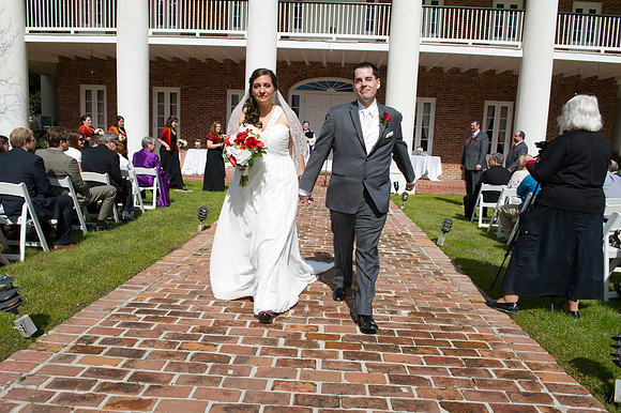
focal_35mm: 27
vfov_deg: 47.9
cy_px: 206
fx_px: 465
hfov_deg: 67.4
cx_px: 310
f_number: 11
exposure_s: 1/250
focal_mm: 27
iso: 100
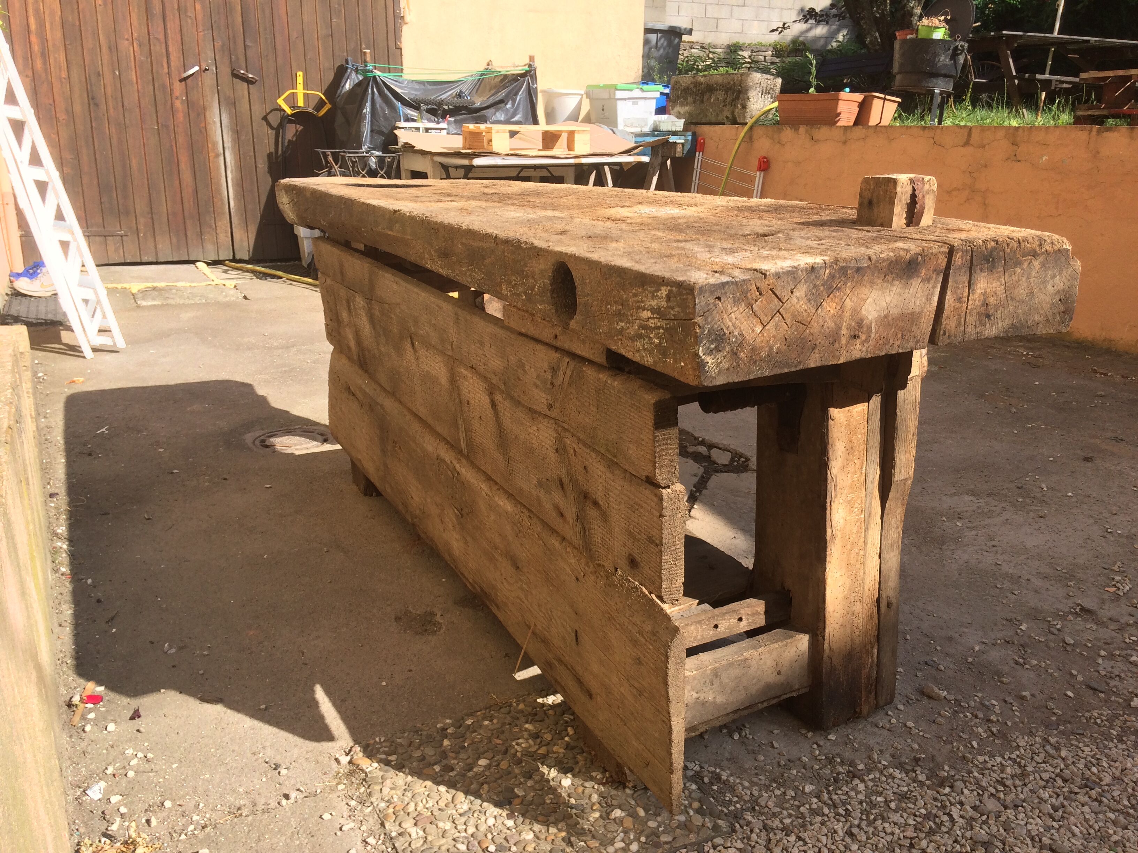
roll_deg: -0.2
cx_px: 569
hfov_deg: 61.7
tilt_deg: -16.9
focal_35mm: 29
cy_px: 426
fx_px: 953
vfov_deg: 48.2
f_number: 2.2
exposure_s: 1/1026
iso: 32
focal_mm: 4.15
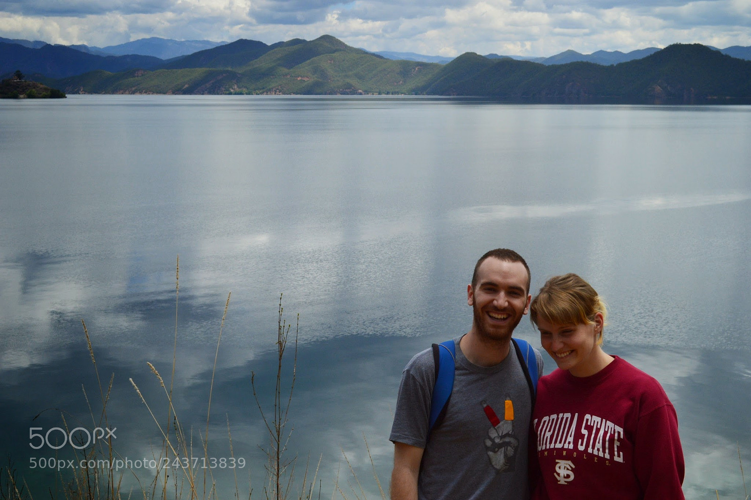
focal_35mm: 54
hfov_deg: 36.9
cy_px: 250
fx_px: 1126
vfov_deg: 25.0
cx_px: 376
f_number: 11
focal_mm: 36
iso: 400
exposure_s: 1/500
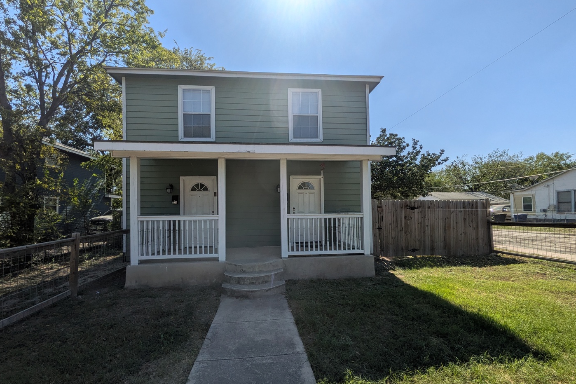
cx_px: 280
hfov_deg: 100.4
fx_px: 240
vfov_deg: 77.3
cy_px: 199
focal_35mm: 15
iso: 48
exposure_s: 1/2604
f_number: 2.2
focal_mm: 1.85
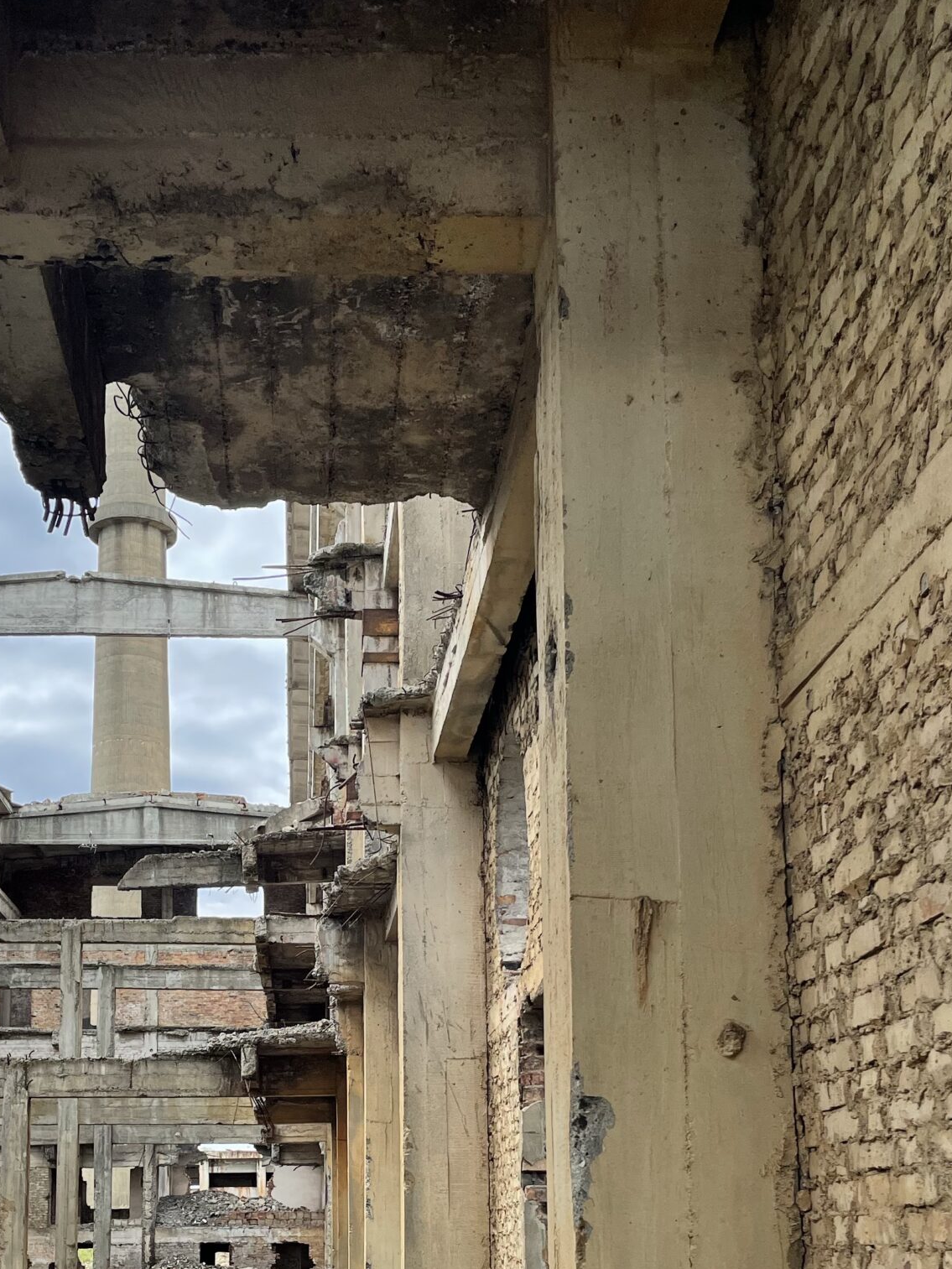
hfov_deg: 32.7
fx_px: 1613
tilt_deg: +7.7
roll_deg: +0.6
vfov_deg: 40.8
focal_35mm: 44
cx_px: 356
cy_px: 1044
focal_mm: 4.2
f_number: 1.6
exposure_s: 1/1949
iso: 32
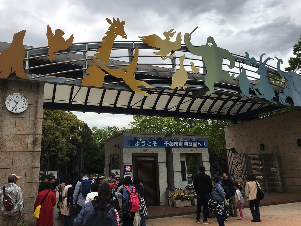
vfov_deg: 48.2
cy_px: 113
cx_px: 150
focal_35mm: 29
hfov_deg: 61.7
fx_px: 252
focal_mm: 4.15
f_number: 2.2
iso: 25
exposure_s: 1/1876
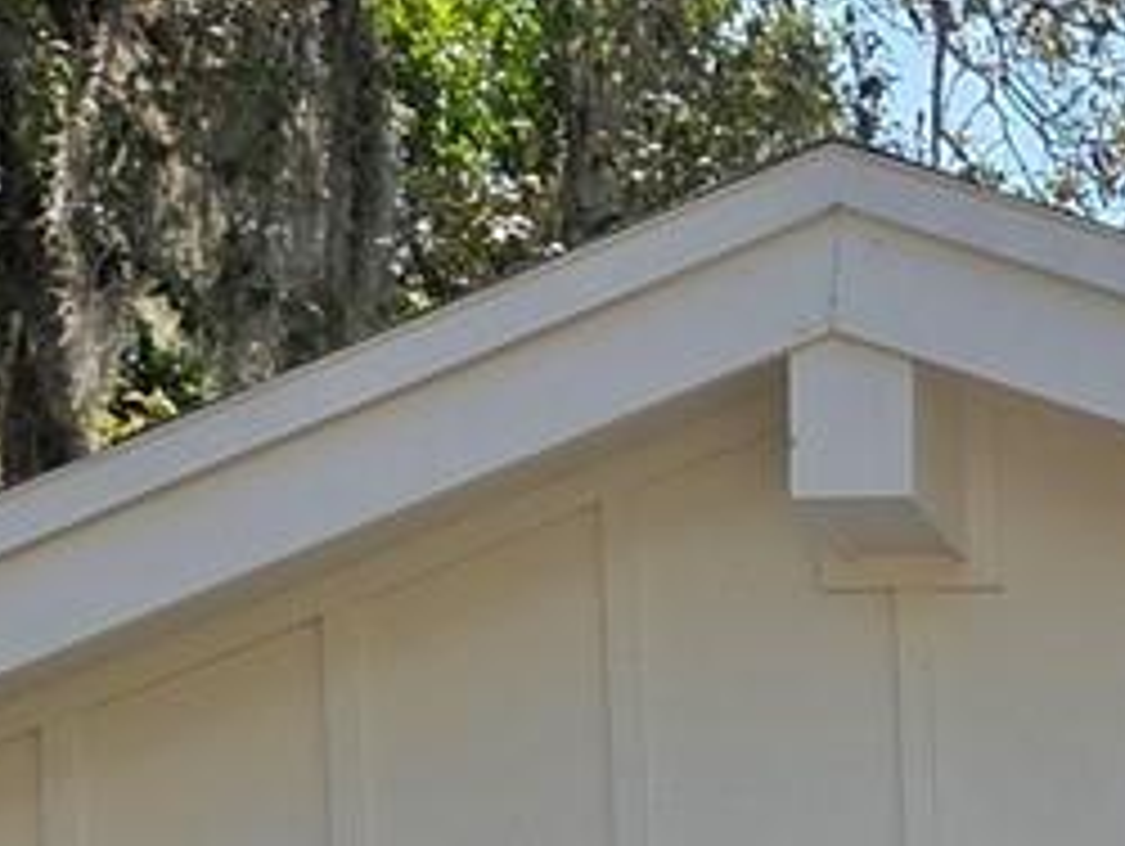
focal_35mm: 147
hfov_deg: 12.8
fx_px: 4782
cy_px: 2470
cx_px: 1620
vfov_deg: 8.6
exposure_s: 1/4274
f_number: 1.8
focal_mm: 5.4
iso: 80
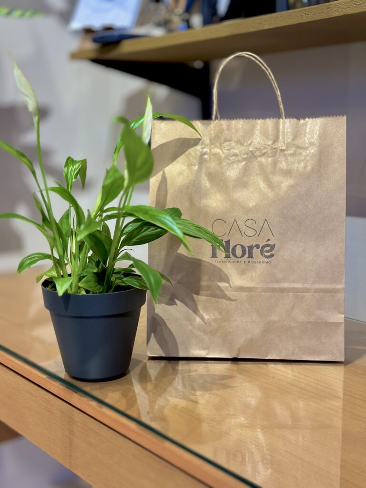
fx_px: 677
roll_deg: -1.2
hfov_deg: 30.3
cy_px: 244
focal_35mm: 48
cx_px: 183
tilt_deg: -10.4
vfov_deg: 39.7
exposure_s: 1/60
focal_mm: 6.86
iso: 250
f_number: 1.78
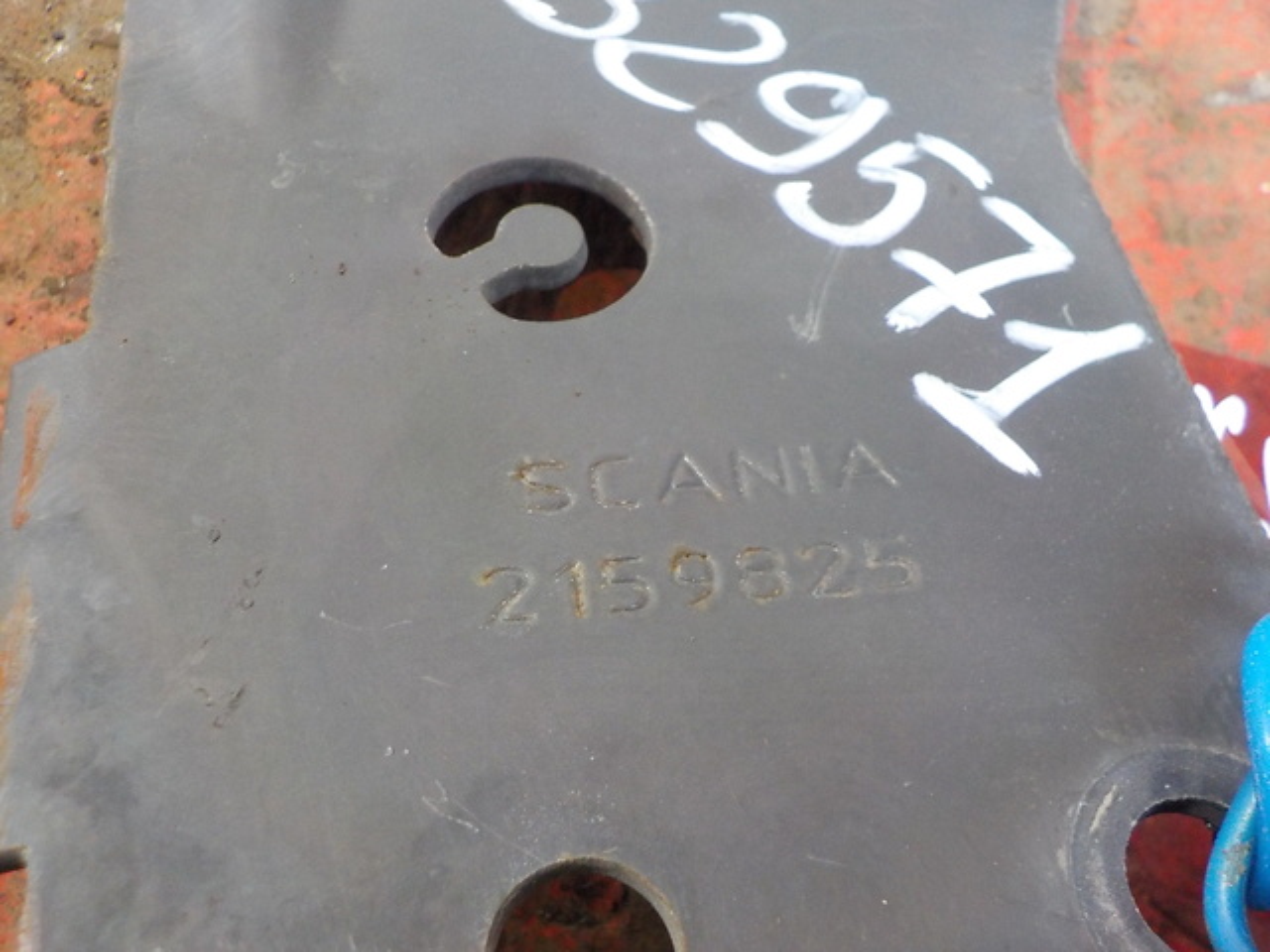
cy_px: 476
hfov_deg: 60.0
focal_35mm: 30
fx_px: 1101
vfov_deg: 46.8
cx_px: 635
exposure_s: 1/20
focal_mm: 4.1
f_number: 3.3
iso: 400
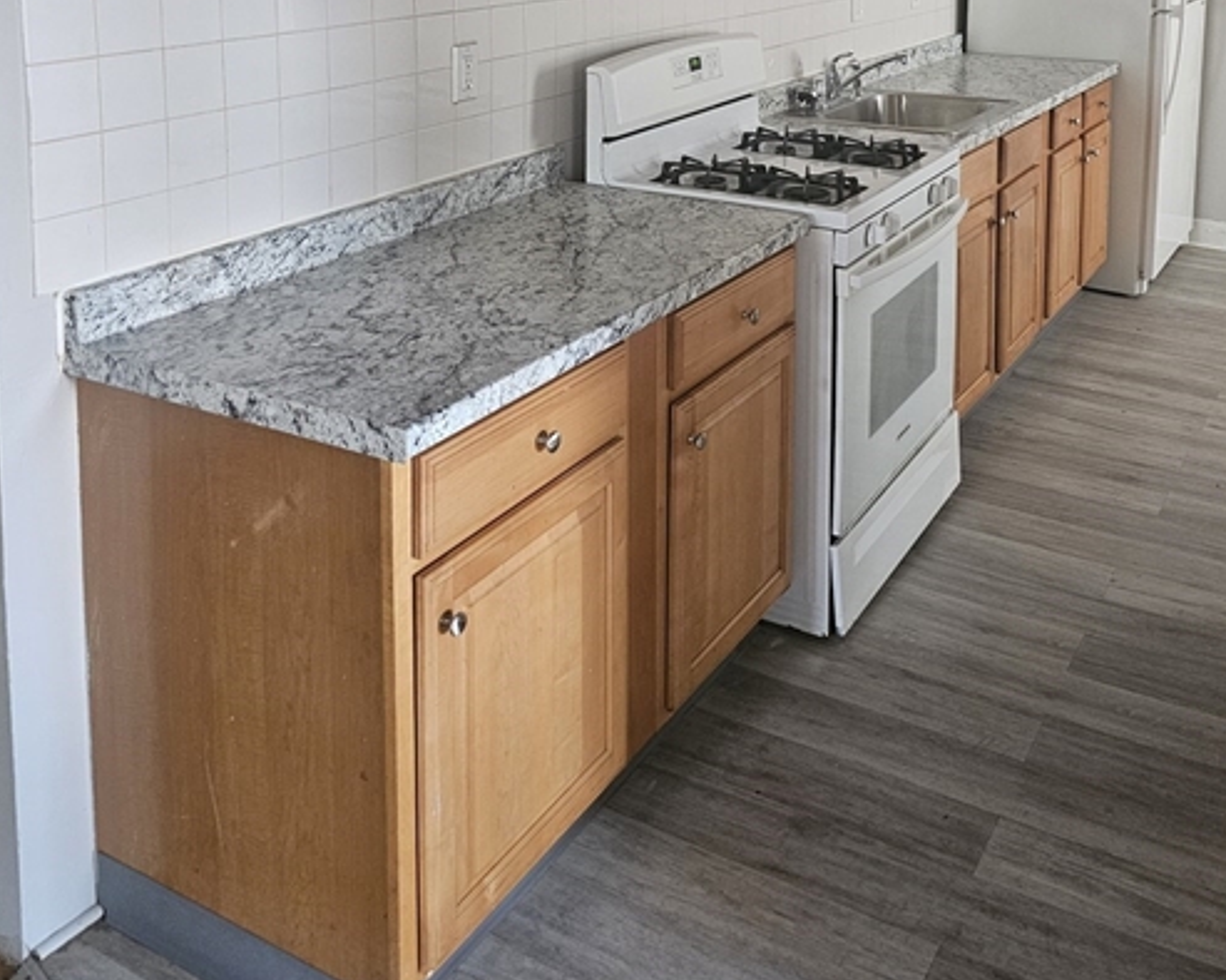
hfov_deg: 51.4
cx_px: 704
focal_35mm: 35
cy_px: 60
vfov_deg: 38.6
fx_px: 1269
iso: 500
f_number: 1.7
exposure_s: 1/40
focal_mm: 6.3
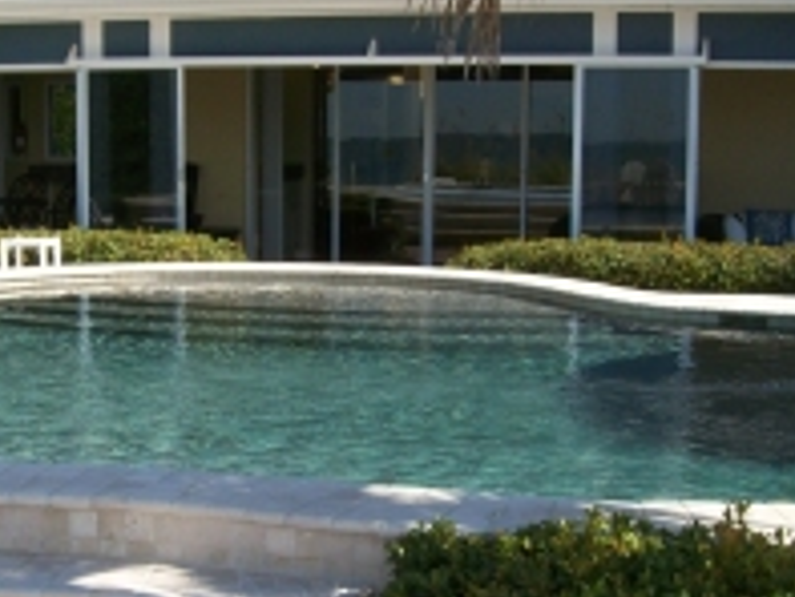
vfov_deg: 20.1
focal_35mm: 73
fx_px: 1678
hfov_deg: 26.4
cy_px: 383
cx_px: 238
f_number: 4.8
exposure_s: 1/404
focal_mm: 6
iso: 80
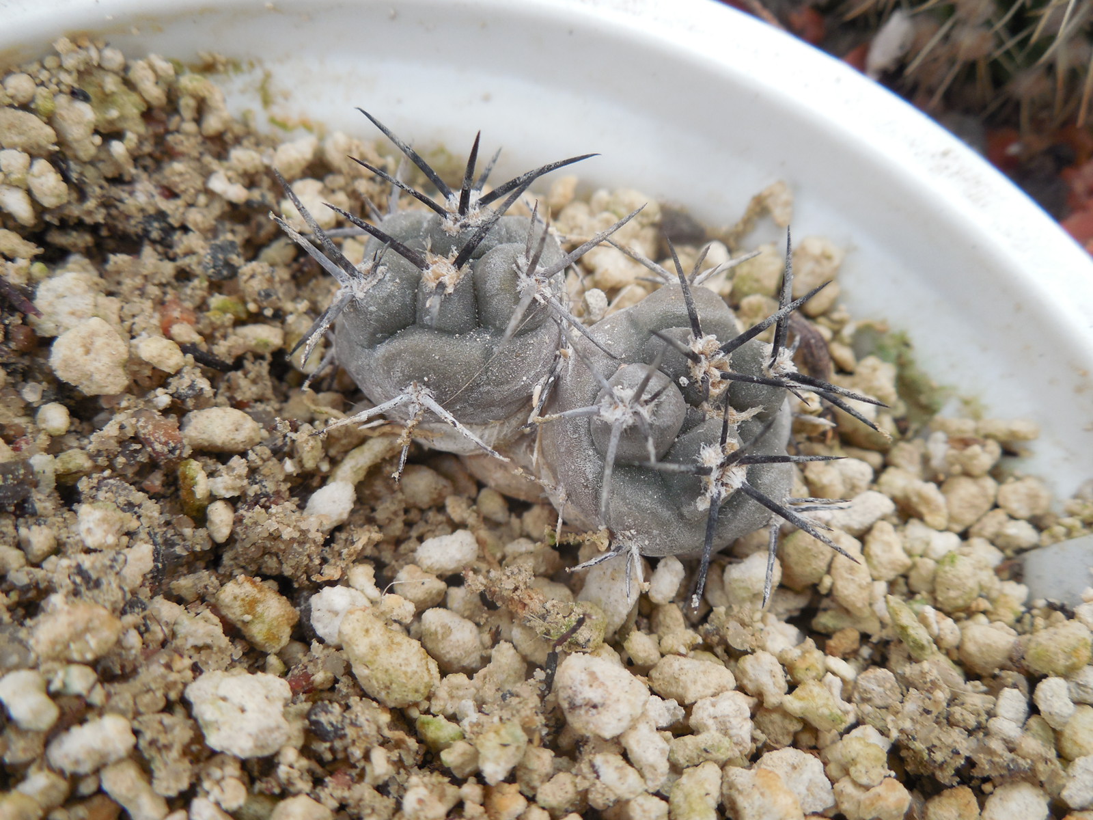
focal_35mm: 31
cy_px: 410
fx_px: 979
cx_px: 546
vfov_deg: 45.4
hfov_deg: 58.4
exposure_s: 1/30
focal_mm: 5.6
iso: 140
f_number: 3.6
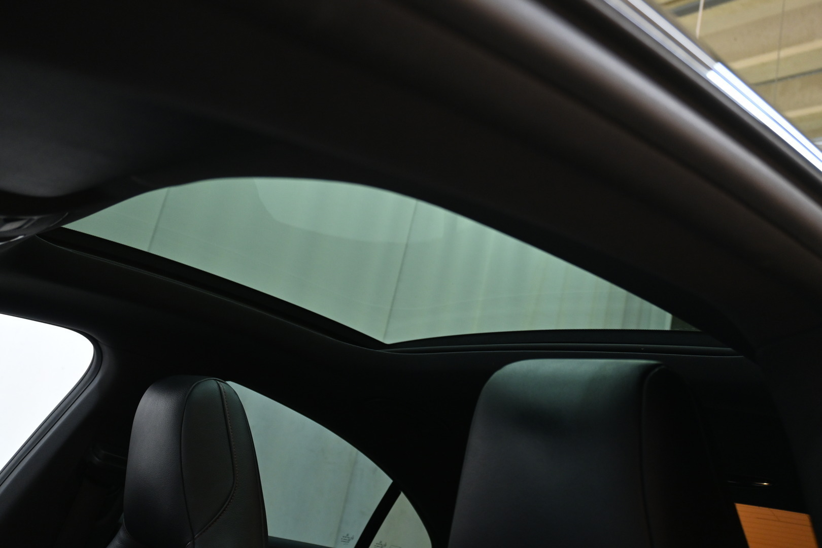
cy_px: 274
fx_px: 822
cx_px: 411
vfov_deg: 36.9
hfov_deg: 53.1
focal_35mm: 36
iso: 1100
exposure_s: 1/40
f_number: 4.2
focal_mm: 24
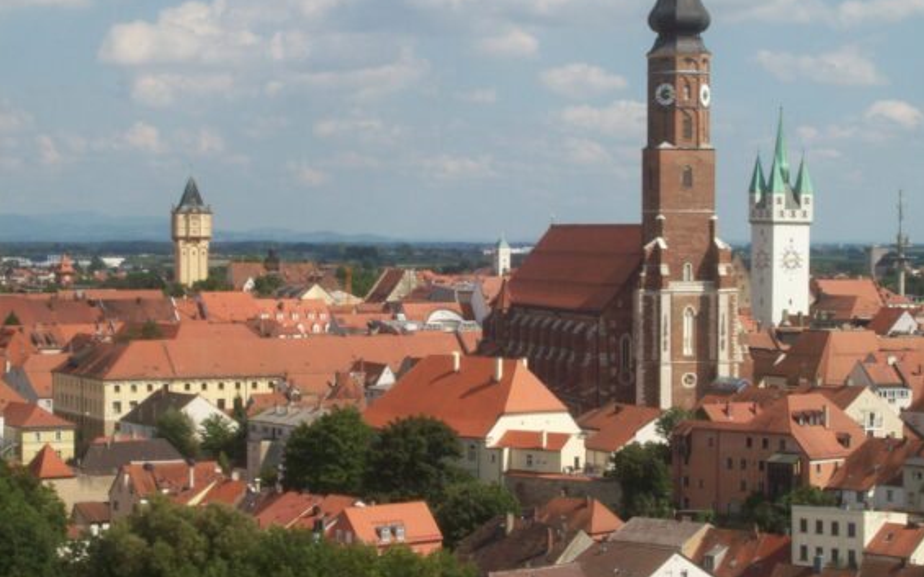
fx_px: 2468
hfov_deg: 21.2
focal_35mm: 98
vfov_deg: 13.3
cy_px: 217
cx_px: 489
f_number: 7.6
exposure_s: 1/339
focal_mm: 14.3
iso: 80
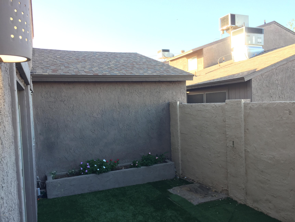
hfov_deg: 61.7
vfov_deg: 48.2
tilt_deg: -0.5
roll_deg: +1.6
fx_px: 247
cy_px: 111
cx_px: 148
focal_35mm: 29
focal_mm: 4.15
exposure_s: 1/120
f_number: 2.2
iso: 32
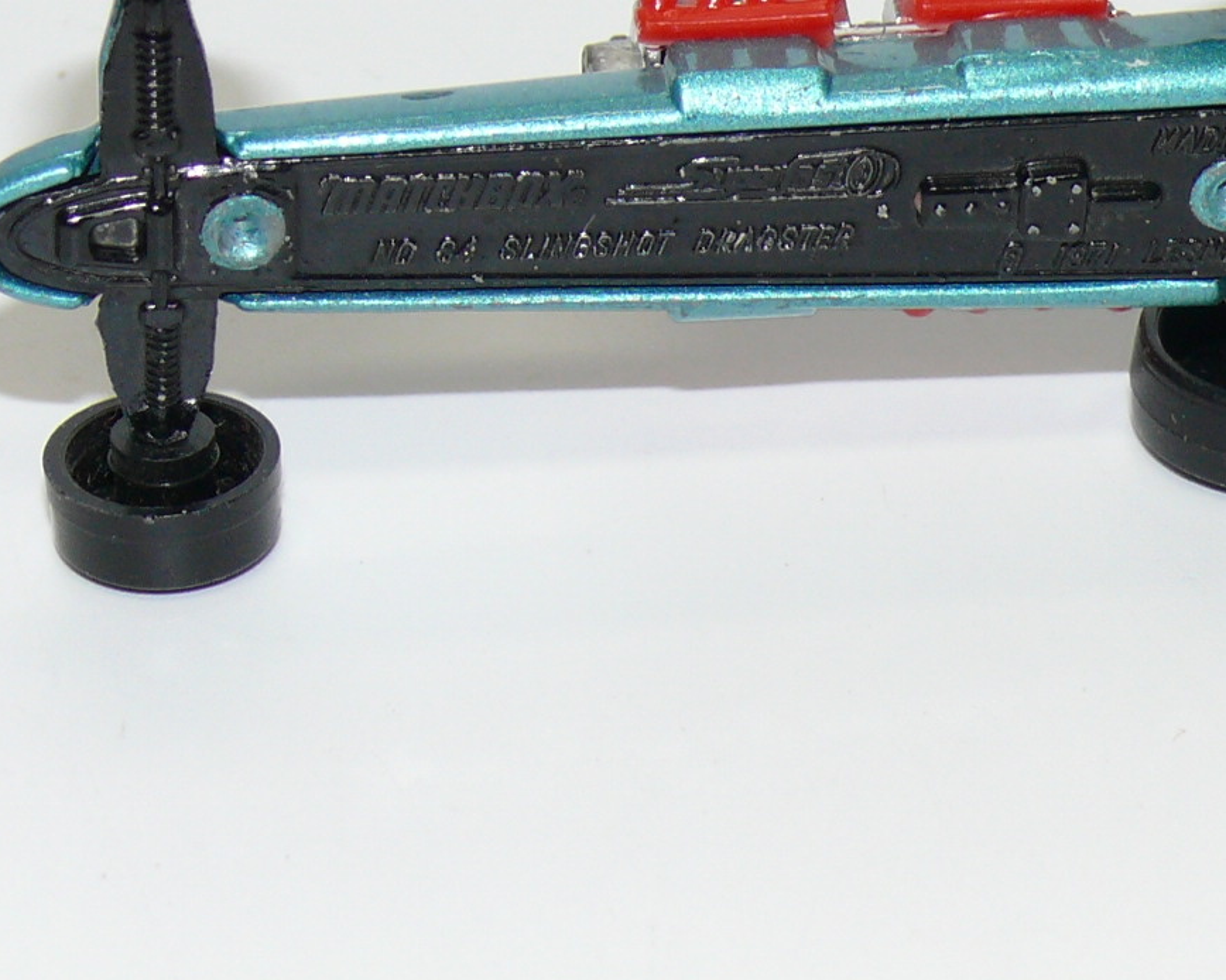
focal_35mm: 189
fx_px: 6856
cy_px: 169
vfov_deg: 8.2
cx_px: 891
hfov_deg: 10.2
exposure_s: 1/30
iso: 100
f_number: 4
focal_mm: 13.7
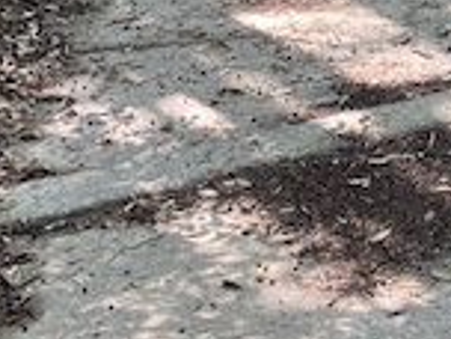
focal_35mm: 118
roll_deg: +0.4
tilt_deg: -14.6
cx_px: 540
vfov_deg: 11.7
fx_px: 1537
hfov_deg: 16.0
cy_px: -259
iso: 80
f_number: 1.8
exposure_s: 1/66
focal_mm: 3.99
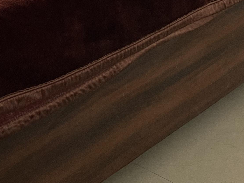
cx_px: -94
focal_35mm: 94
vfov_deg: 14.1
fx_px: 663
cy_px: -140
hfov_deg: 19.0
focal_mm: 5.7
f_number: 1.5
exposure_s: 1/76
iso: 125
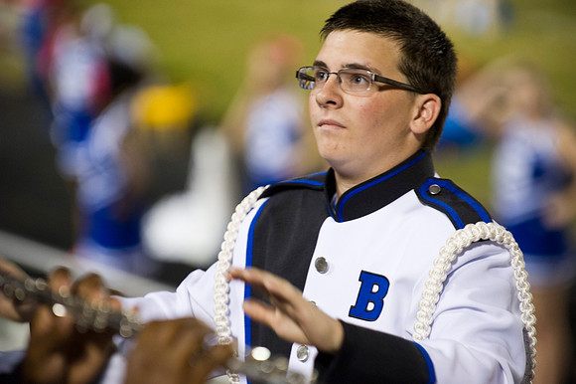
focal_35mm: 280
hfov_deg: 7.4
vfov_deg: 4.9
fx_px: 4477
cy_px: 192
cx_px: 288
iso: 4000
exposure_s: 1/125
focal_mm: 280
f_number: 4
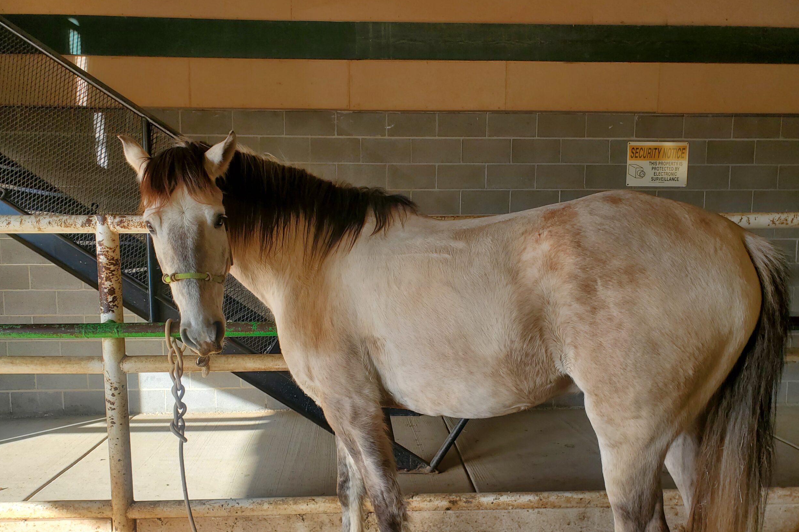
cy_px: 302
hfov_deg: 65.5
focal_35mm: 28
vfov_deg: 46.3
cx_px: 401
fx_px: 621
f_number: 2.4
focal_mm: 4.3
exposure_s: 1/170
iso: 50
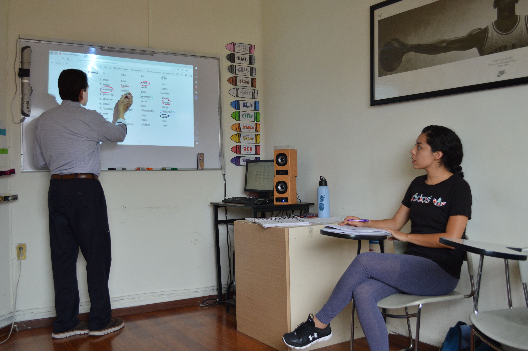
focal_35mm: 36
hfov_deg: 53.2
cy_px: 176
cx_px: 264
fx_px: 528
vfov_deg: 36.8
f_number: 4
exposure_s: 1/60
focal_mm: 24
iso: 400
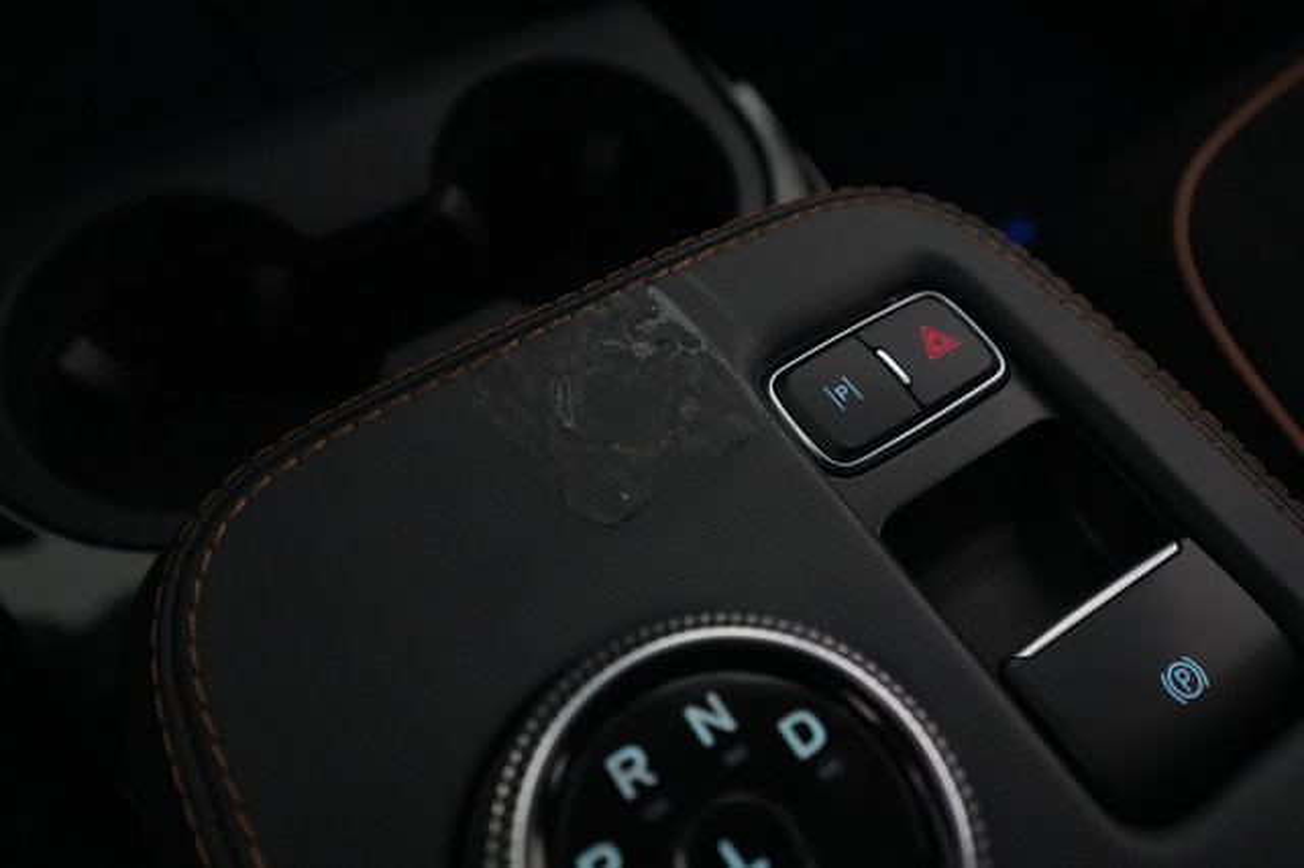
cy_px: 434
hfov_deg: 65.5
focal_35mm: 28
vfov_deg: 46.4
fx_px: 1014
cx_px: 652
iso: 10000
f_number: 5
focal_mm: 28
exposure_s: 1/125
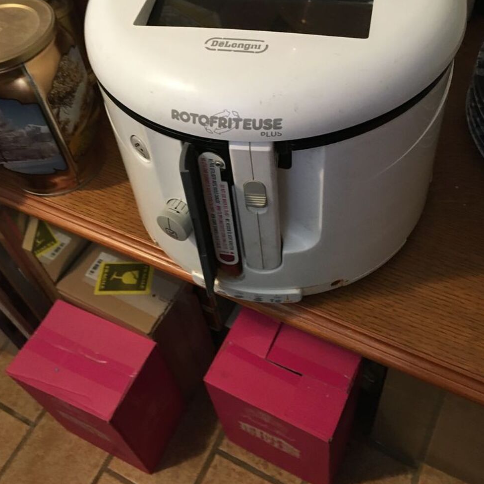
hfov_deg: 47.2
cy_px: 169
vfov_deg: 46.6
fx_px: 554
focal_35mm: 35
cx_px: 237
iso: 200
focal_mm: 4.15
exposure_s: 1/20
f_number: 2.2
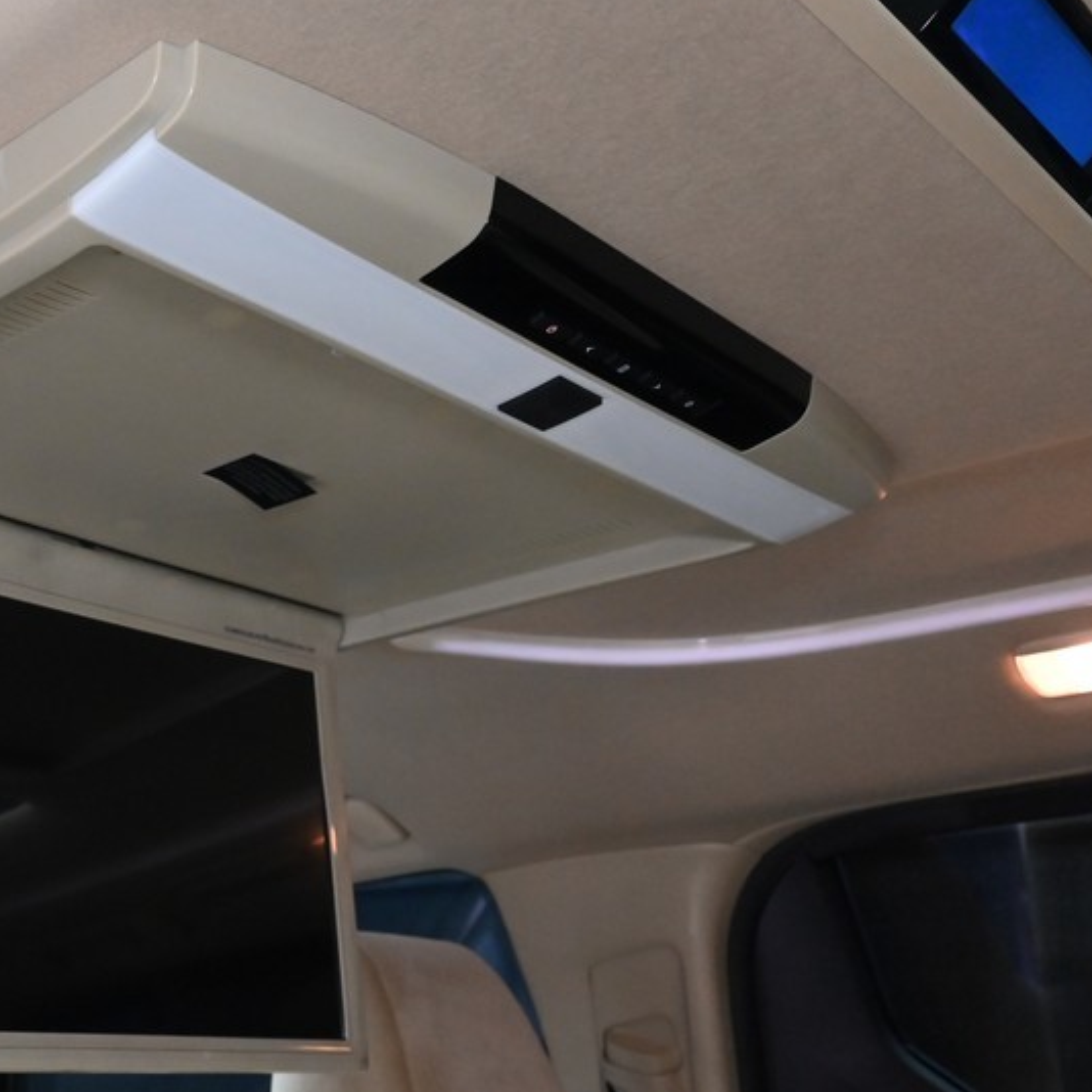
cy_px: 727
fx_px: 1499
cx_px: 88
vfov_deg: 39.6
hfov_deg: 37.2
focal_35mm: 42
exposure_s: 1/60
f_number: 6.7
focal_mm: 16
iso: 2200
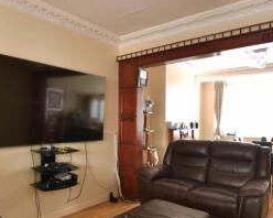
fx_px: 218
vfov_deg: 52.9
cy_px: 126
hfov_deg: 64.1
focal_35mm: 27
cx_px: 131
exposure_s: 2
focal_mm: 10
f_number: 8
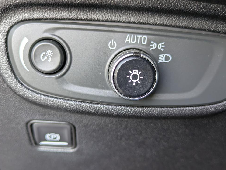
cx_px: 114
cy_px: 98
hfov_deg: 55.3
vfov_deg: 42.8
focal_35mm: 33
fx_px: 215
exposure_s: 1/50
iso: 158
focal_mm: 5.43
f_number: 1.89
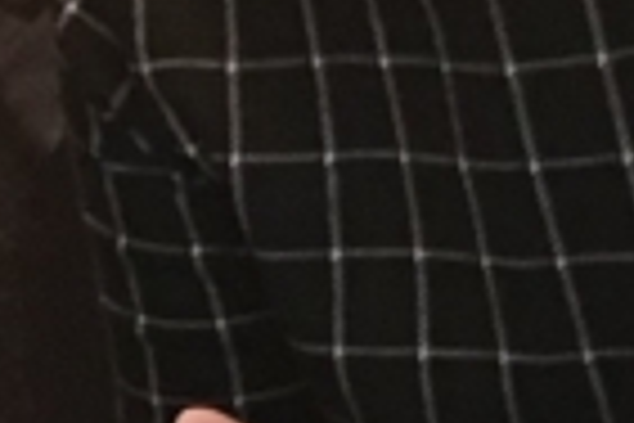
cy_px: 218
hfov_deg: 8.5
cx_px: 36
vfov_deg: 5.7
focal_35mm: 242
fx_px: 4262
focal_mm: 2.87
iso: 125
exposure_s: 1/30
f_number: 2.2
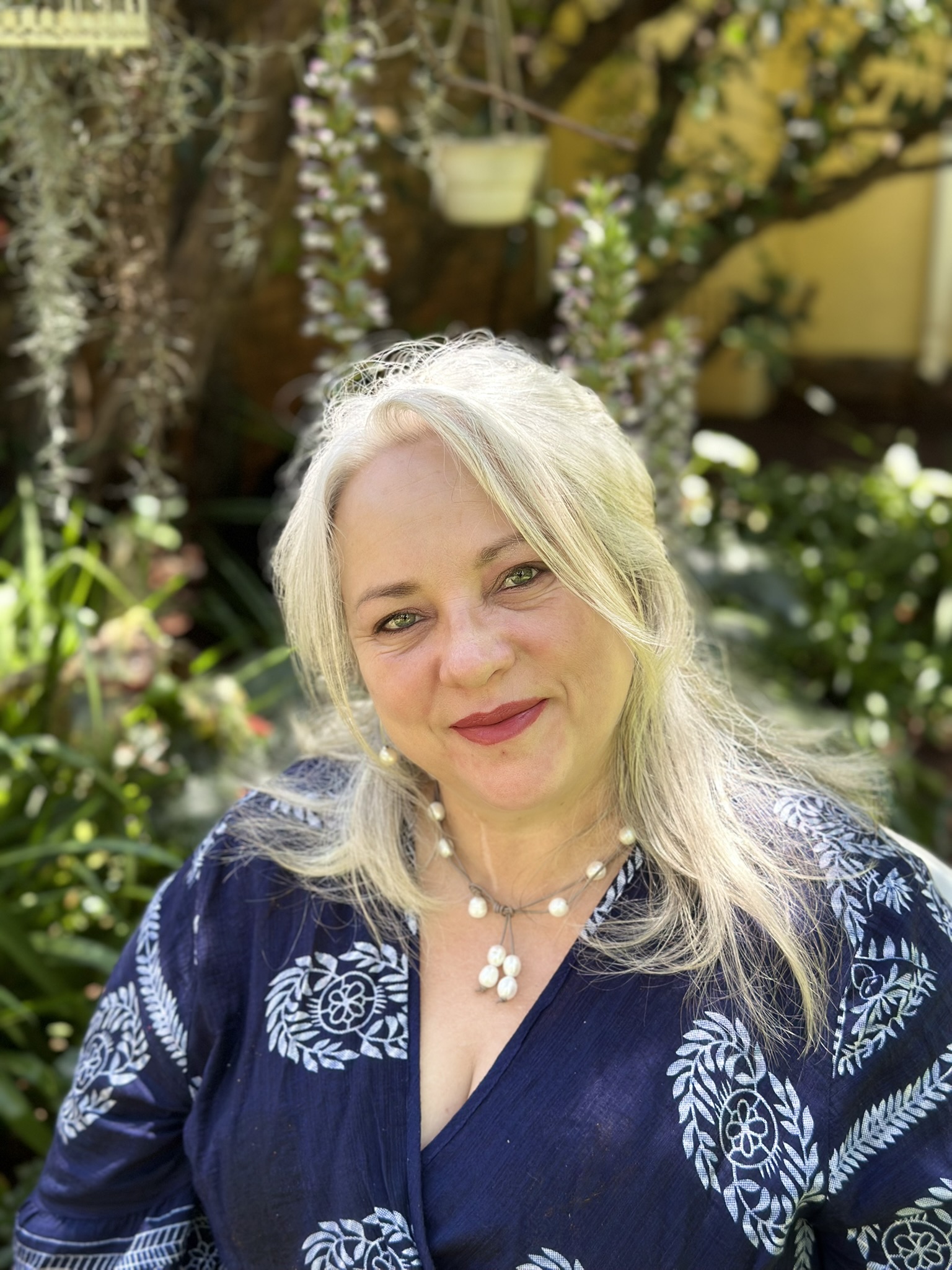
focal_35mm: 48
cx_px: 476
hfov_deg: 30.3
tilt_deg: -16.5
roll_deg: -0.9
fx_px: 1760
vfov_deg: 39.7
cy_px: 635
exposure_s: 1/212
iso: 80
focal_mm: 6.86
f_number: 1.78
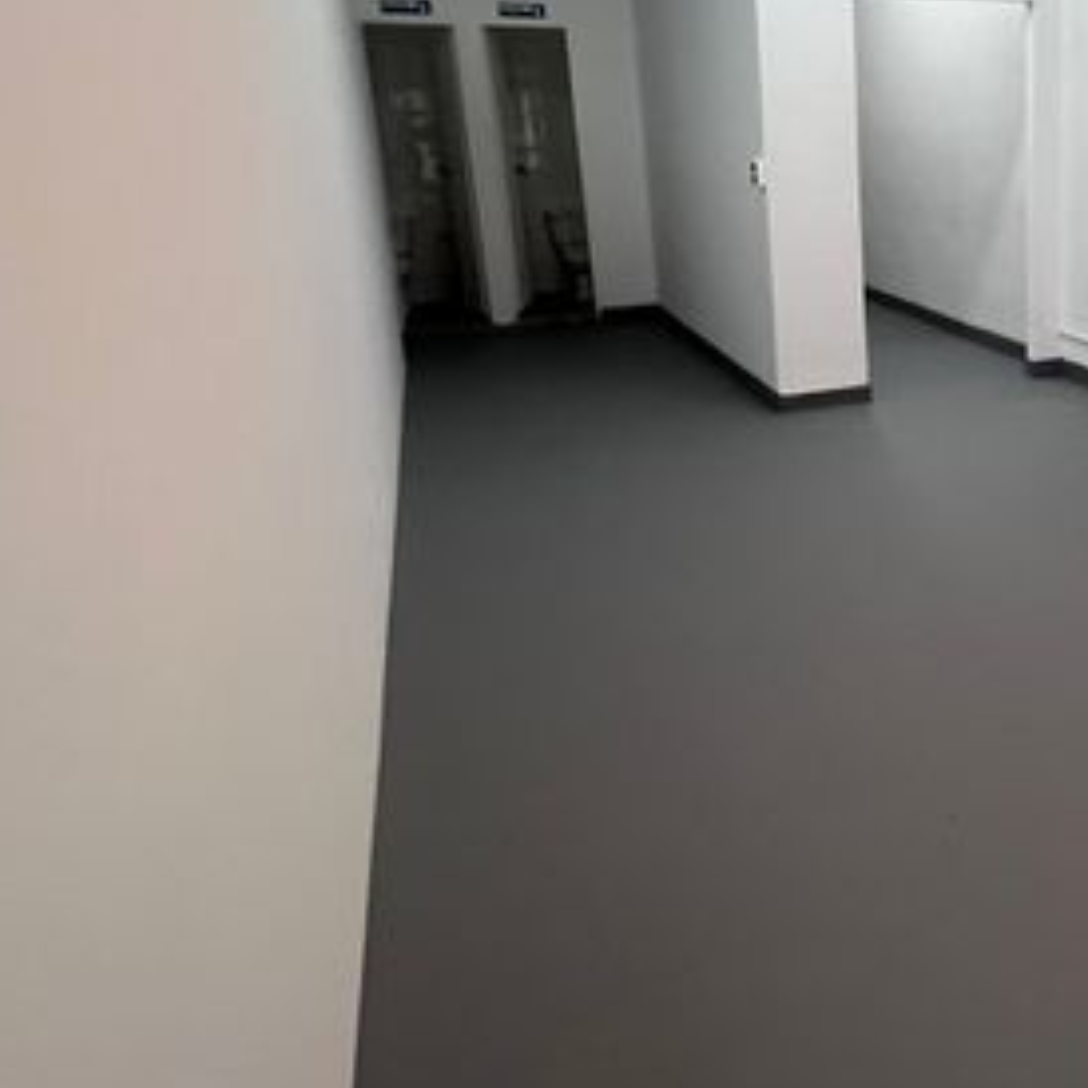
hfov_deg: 48.6
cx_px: 1054
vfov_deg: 56.3
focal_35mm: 28
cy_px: 377
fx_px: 996
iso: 160
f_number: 1.8
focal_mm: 1.57
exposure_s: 1/120
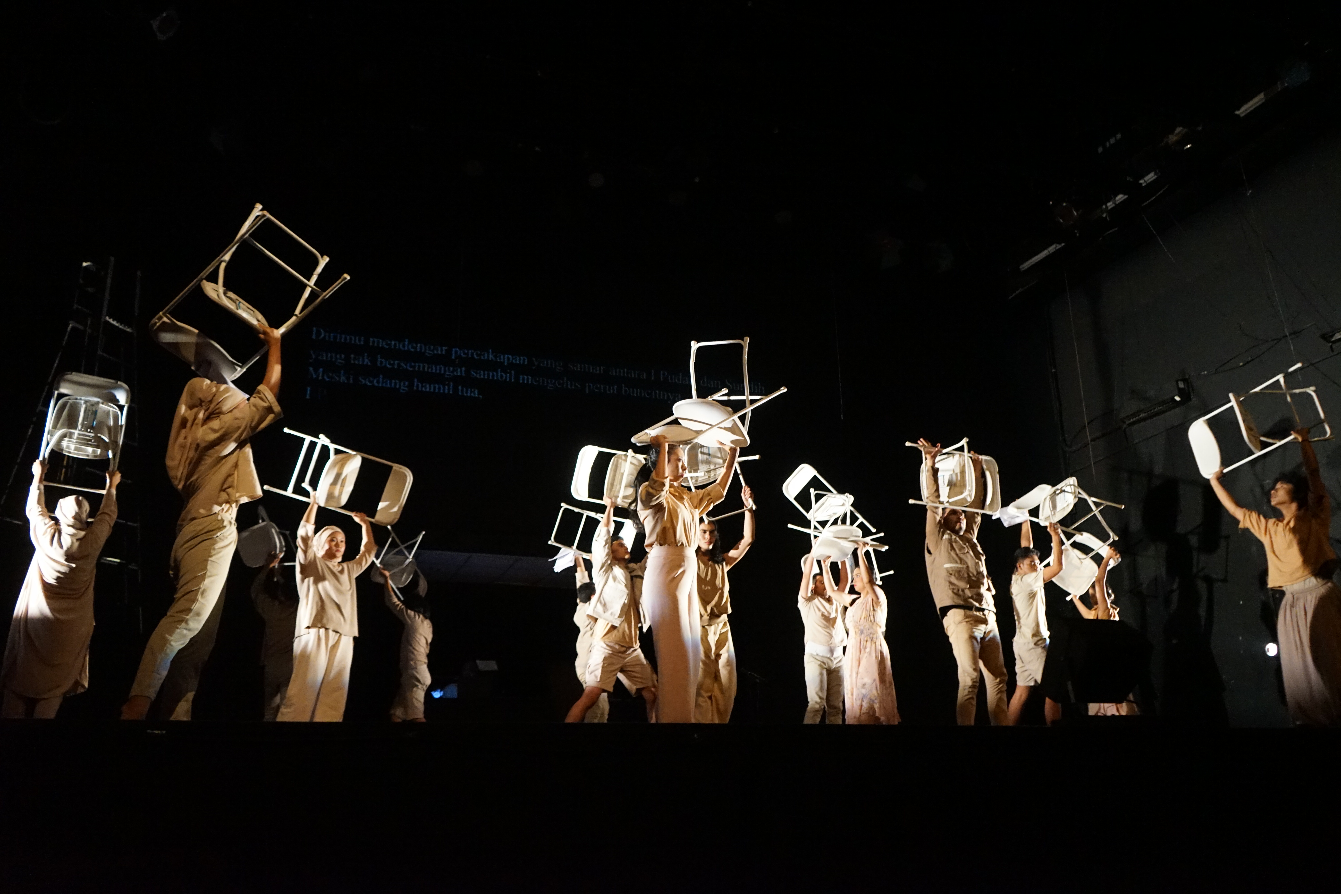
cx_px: 670
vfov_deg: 46.4
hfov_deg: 65.5
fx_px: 1043
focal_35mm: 28
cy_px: 447
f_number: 3.5
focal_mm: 28
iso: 6400
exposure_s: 1/60
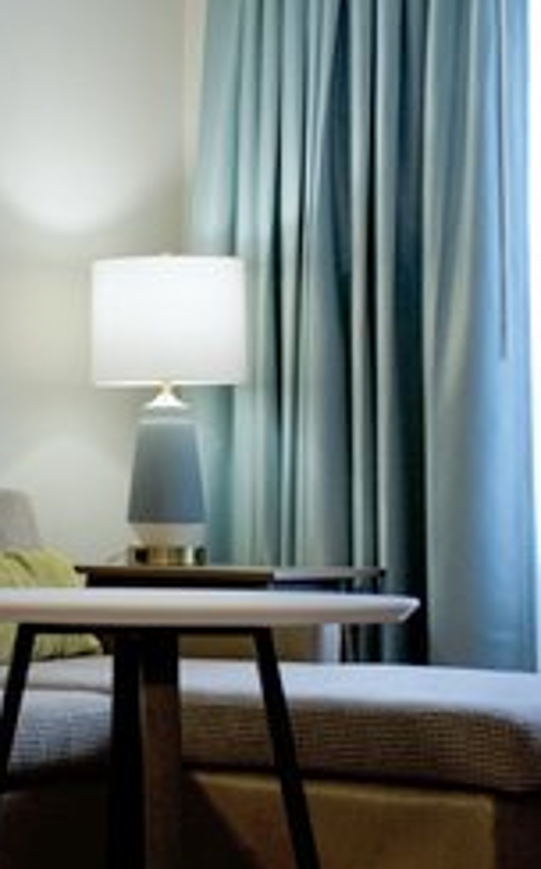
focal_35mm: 97
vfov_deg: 21.4
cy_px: 433
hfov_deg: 13.2
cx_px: -18
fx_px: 2294
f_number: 3.5
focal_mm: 29
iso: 640
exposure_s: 1/125
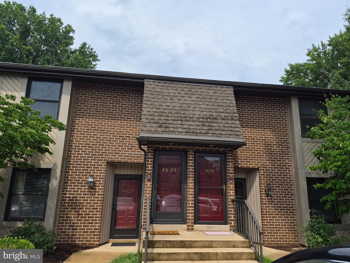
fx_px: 233
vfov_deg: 58.9
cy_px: 132
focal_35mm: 23
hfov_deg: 73.9
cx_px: 175
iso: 80
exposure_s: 1/6176
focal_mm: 5.4
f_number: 1.8
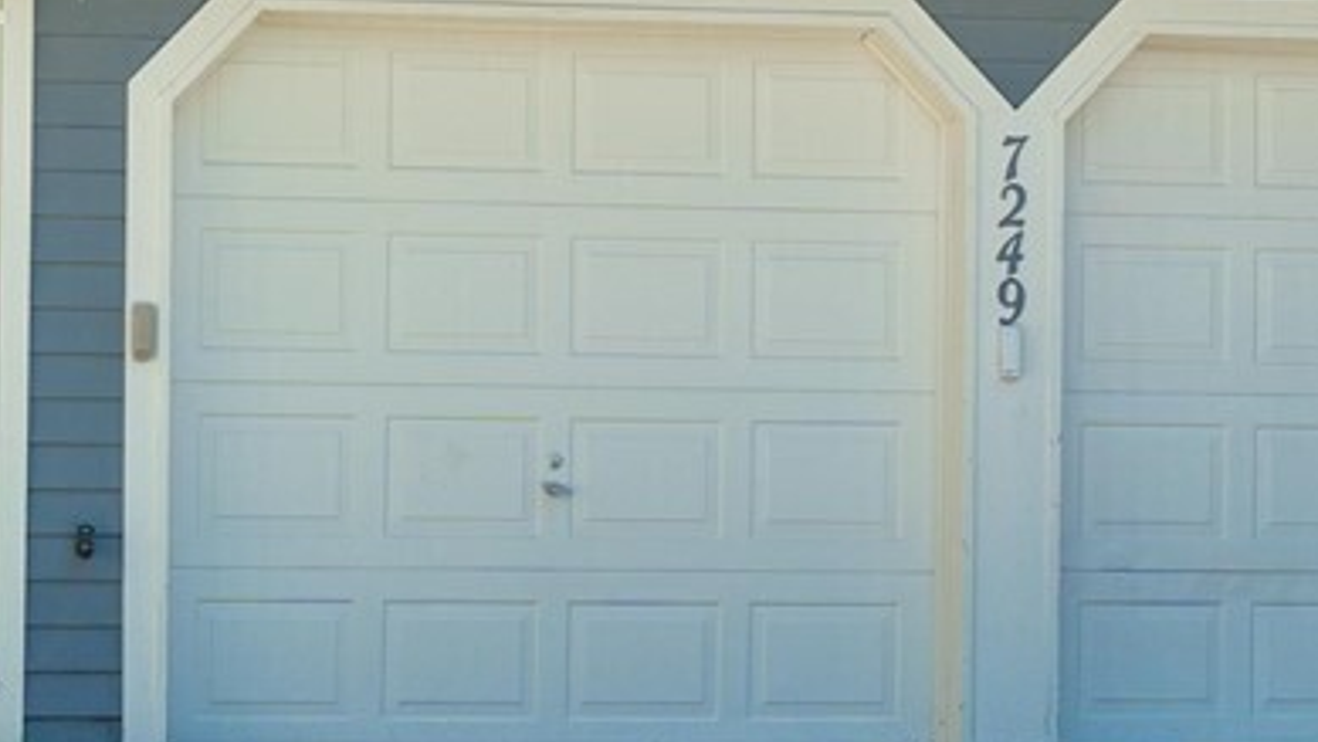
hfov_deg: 17.7
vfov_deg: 11.2
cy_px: -256
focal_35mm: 105
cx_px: 2102
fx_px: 3670
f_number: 7.1
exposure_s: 1/160
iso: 100
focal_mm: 23
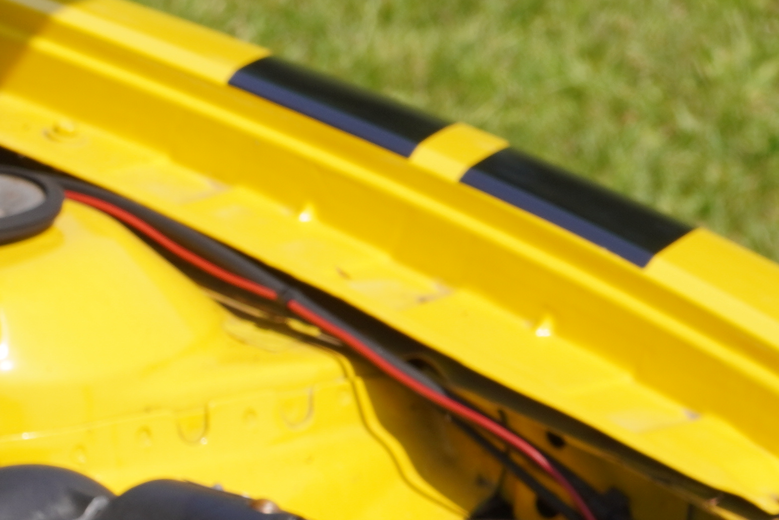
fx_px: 6189
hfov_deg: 7.0
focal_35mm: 286
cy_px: 916
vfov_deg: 4.8
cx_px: -645
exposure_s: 1/320
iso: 100
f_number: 8
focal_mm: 50
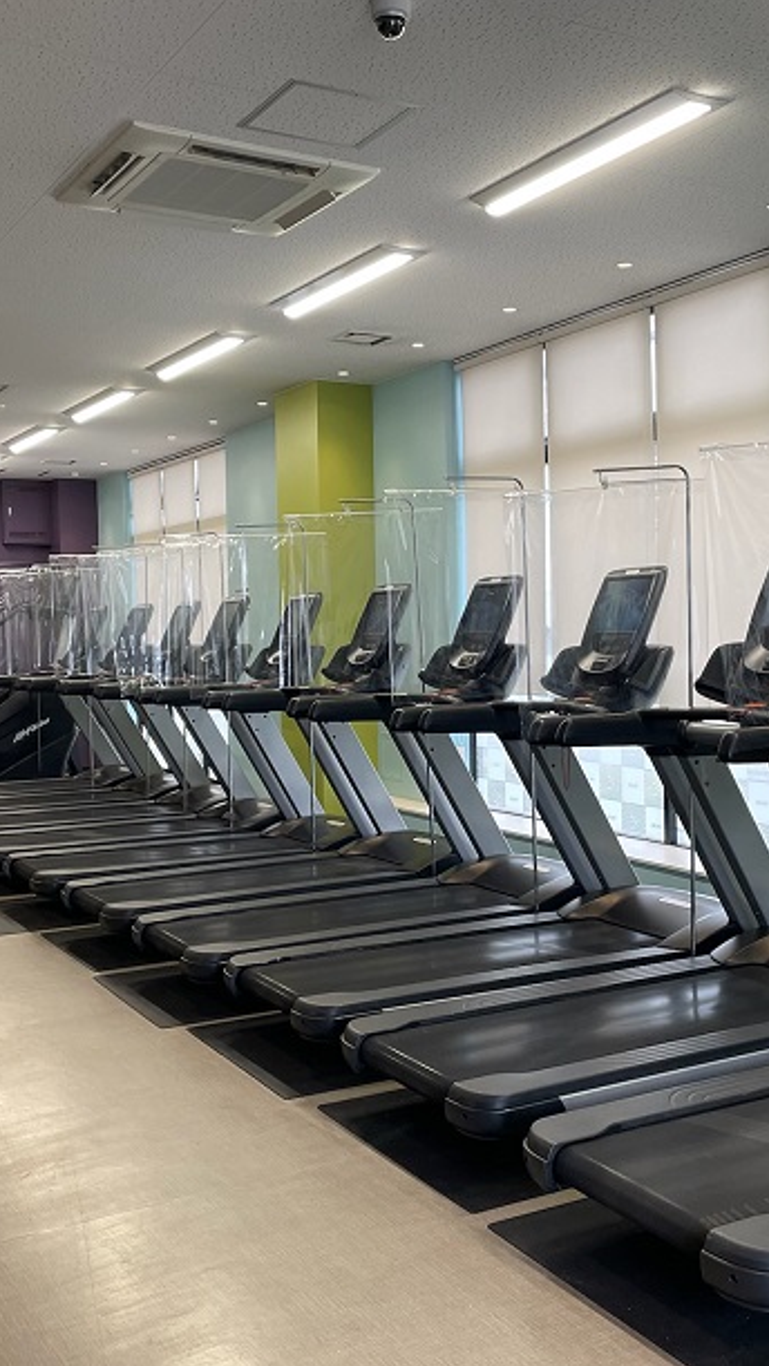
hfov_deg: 31.2
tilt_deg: -0.5
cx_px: 436
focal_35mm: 38
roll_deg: +1.5
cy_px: 683
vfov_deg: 52.8
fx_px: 1377
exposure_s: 1/100
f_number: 1.6
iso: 100
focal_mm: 4.2
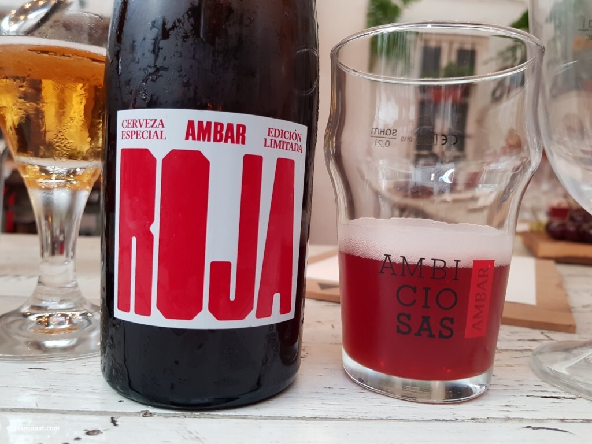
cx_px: 296
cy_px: 222
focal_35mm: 26
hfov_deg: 67.3
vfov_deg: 53.1
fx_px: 445
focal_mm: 4.2
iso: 250
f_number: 1.7
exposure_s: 1/20
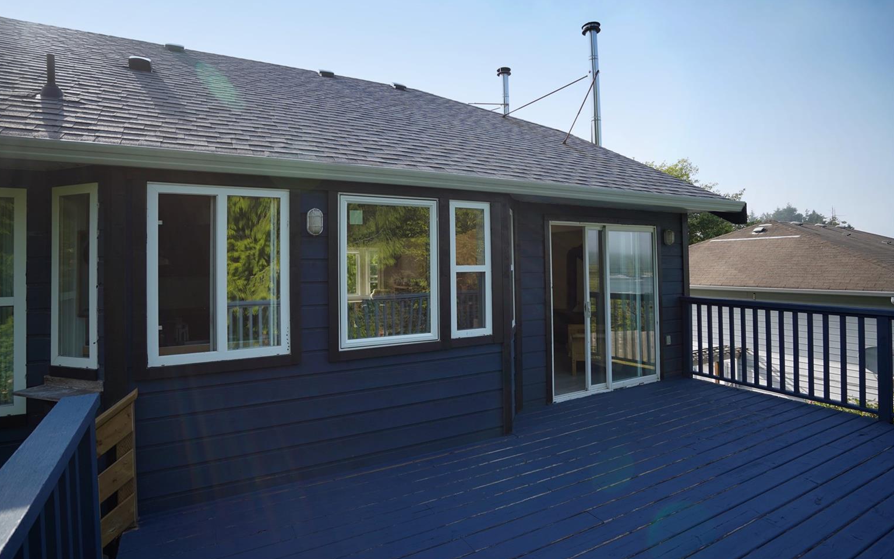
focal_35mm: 17
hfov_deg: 94.3
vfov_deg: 67.9
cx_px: 430
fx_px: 414
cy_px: 300
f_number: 5.6
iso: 100
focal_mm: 16
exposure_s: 1/60
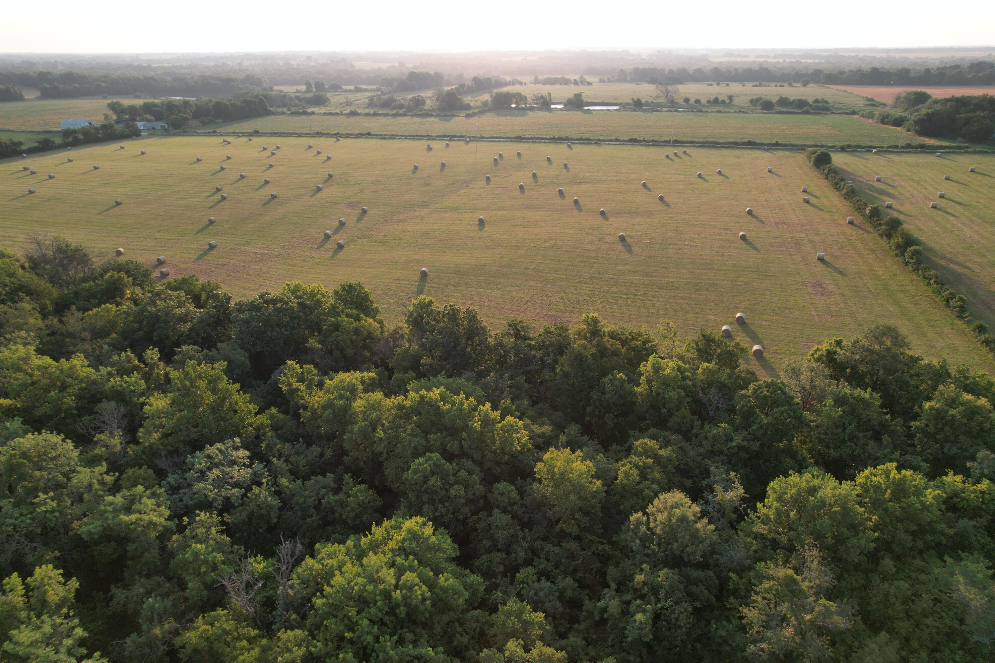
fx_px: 608
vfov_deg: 57.2
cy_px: 332
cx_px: 498
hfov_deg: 78.6
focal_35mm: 22
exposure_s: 1/80
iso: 100
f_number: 2.8
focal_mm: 8.38
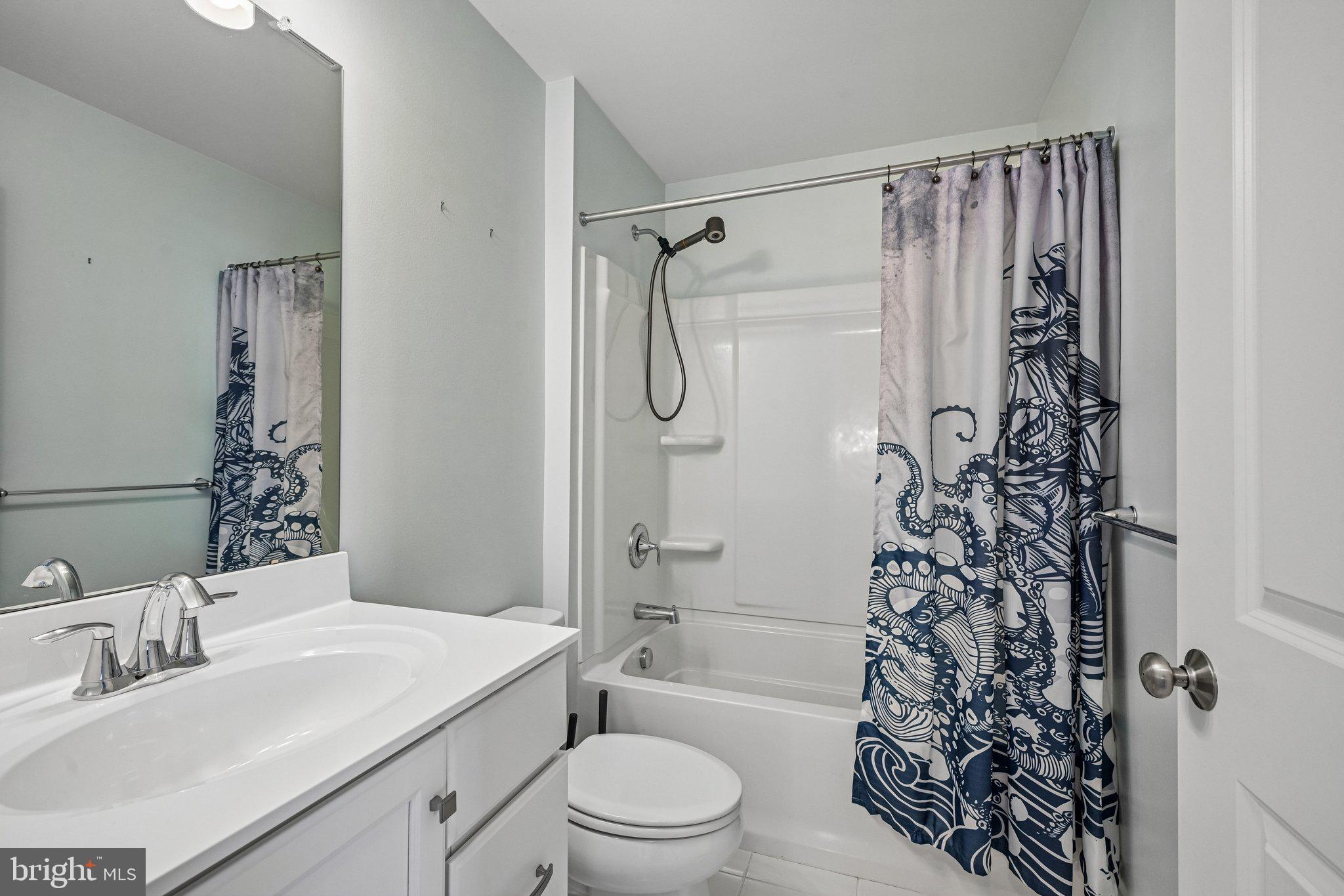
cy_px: 448
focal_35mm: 16
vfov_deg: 73.7
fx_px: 597
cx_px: 672
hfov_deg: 96.7
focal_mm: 16
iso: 800
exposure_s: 1/50
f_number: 8
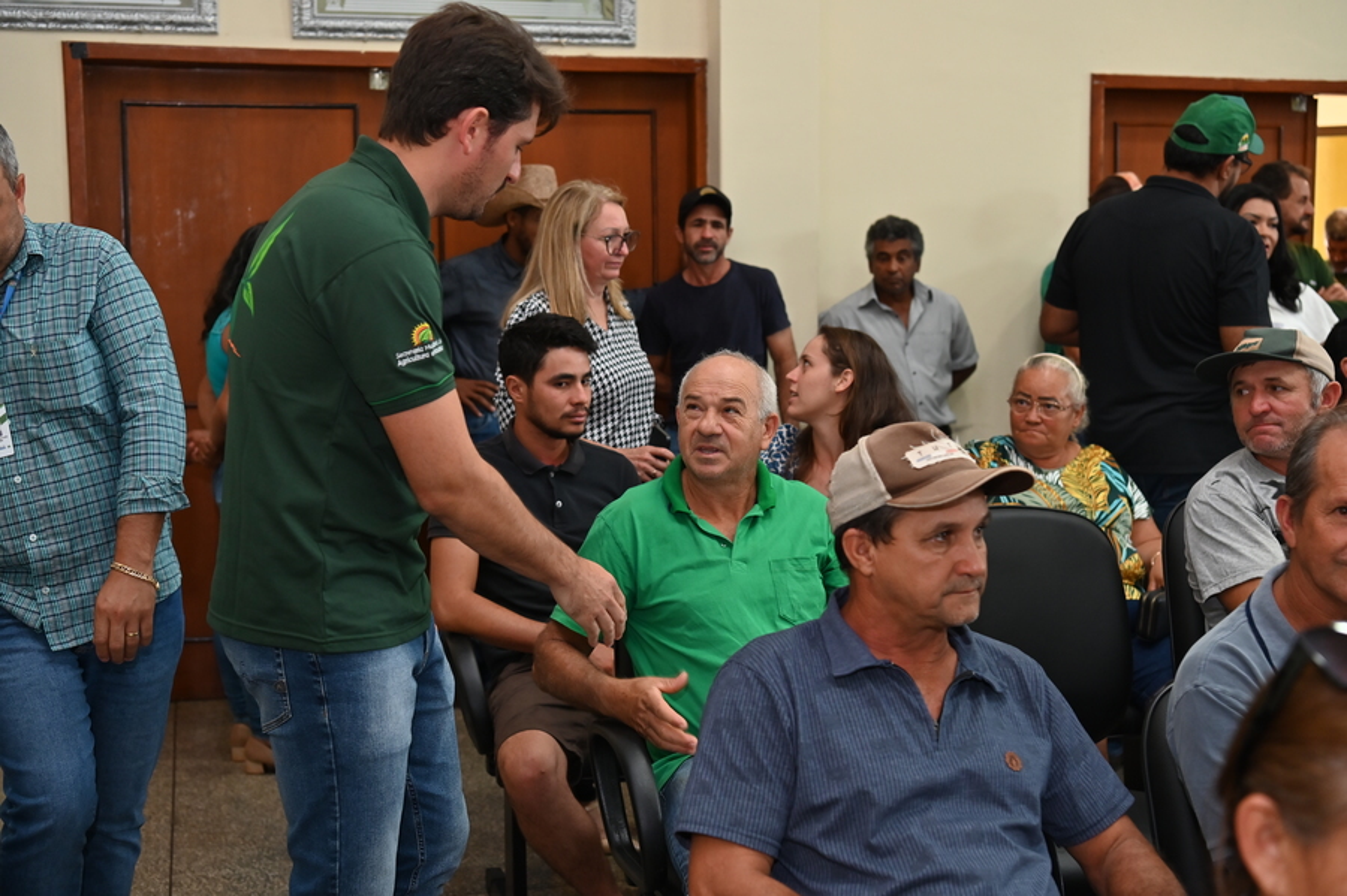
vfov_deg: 27.0
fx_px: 1870
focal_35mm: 50
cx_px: 674
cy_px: 448
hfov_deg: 39.6
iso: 1250
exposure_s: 1/125
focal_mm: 50
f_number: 4
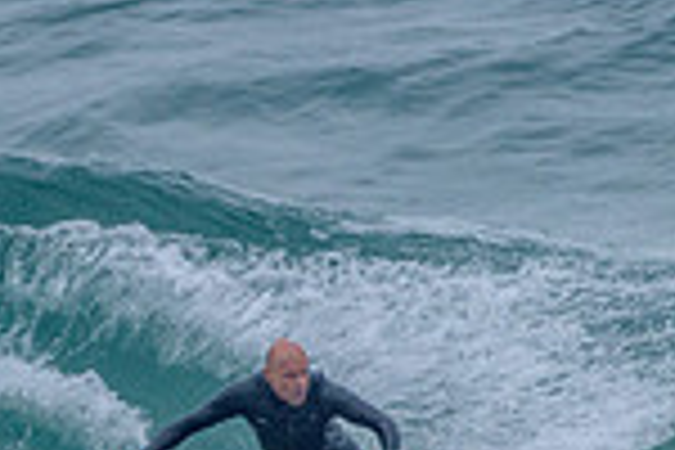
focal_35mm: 2366
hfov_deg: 0.9
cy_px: 402
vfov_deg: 0.6
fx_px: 44359
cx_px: 116
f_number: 5.6
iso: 1100
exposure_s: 1/2000
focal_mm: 500
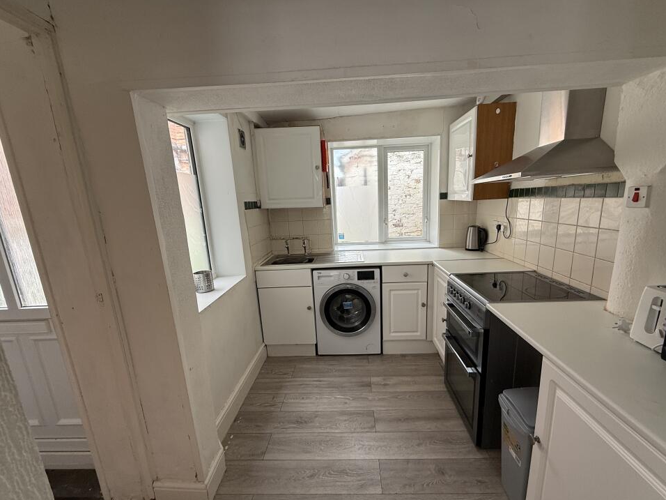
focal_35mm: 15
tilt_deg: -12.0
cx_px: 345
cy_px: 262
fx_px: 289
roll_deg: +2.5
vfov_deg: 81.7
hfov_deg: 98.1
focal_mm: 2.22
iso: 64
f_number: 2.2
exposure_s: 1/99
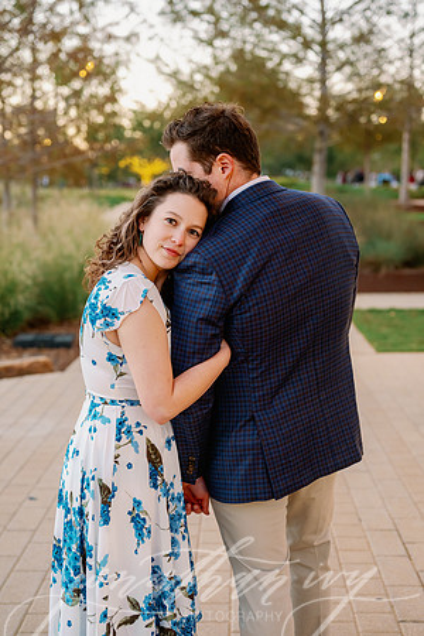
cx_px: 212
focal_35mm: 50
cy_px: 318
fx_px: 883
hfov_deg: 27.0
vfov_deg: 39.6
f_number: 2.8
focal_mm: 50
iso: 1250
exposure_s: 1/200
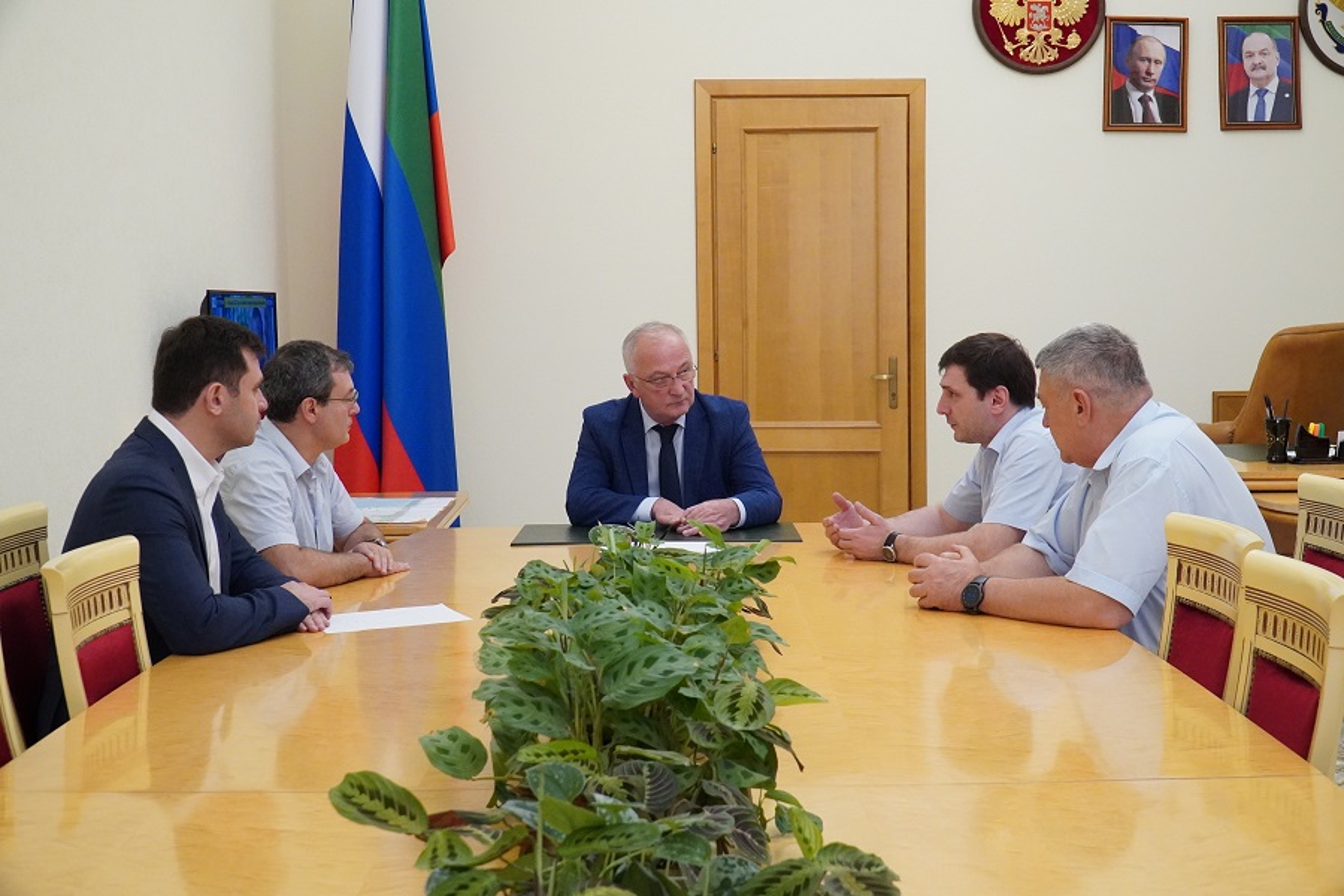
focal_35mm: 46
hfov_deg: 42.3
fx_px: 1736
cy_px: 448
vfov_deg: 28.9
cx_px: 672
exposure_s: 1/160
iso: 3200
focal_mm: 31
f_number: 6.3
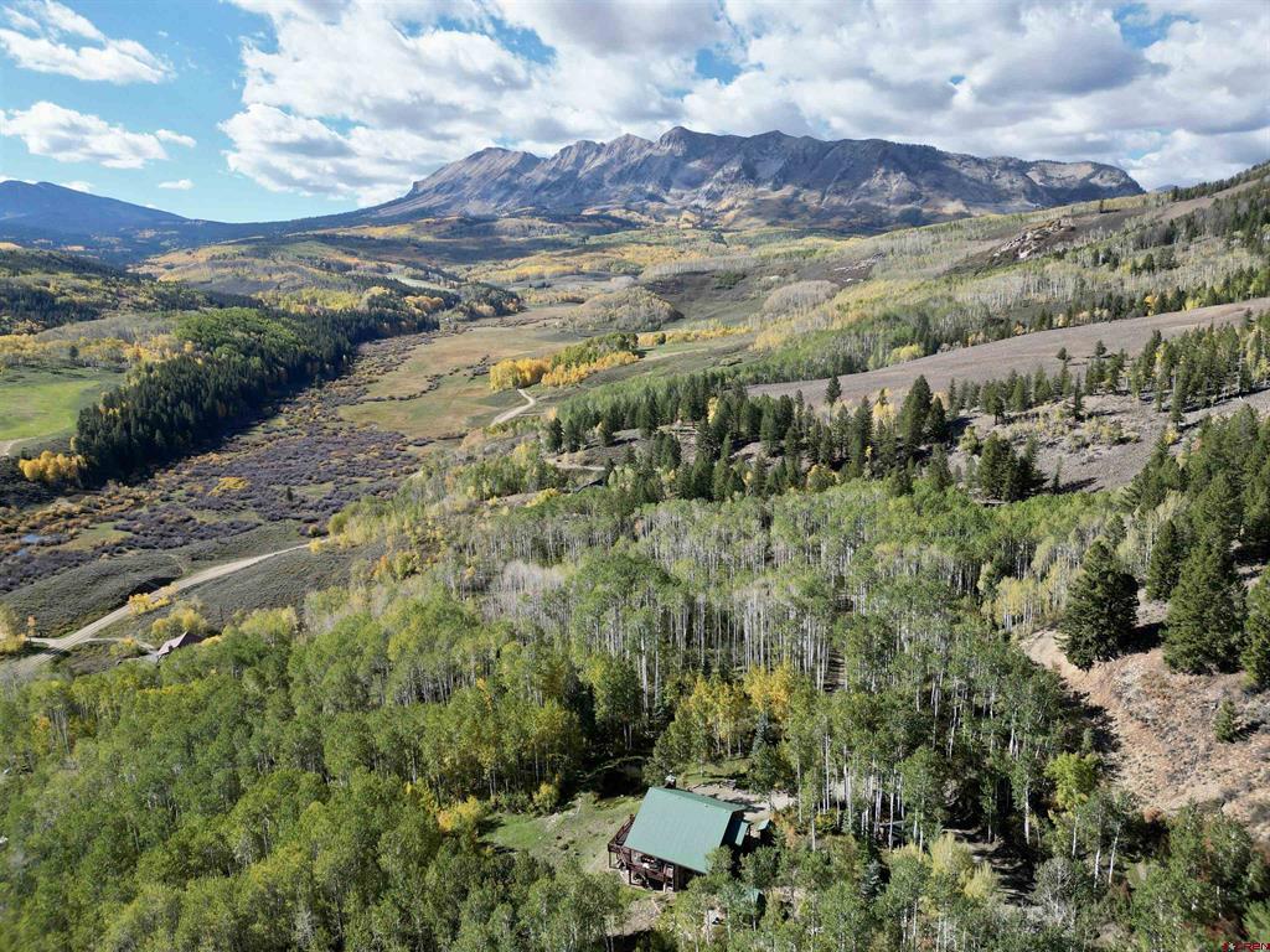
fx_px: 881
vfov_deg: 56.8
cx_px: 635
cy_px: 476
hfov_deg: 71.6
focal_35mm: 24
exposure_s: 1/2500
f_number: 1.7
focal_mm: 6.72
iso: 200
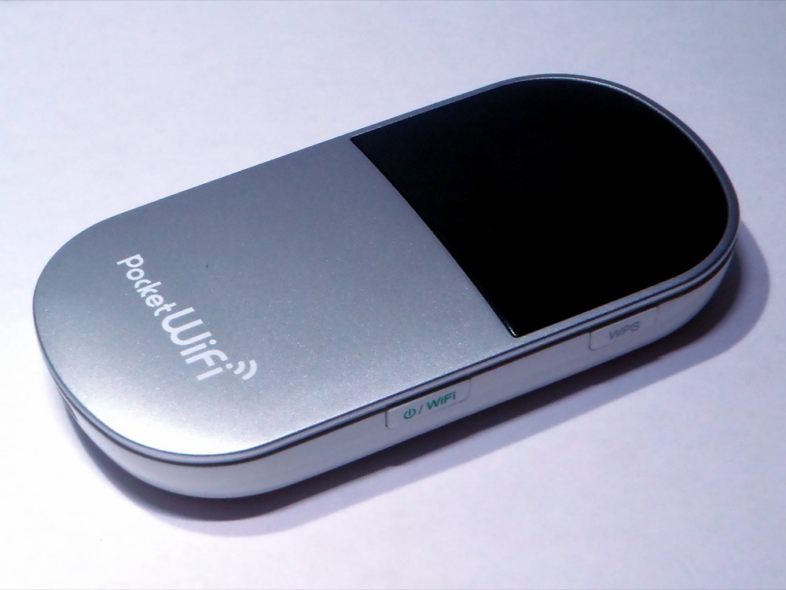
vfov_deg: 14.5
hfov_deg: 19.3
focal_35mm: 102
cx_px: 393
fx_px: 2317
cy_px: 295
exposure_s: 1/15
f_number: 5.1
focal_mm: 18.2
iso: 200
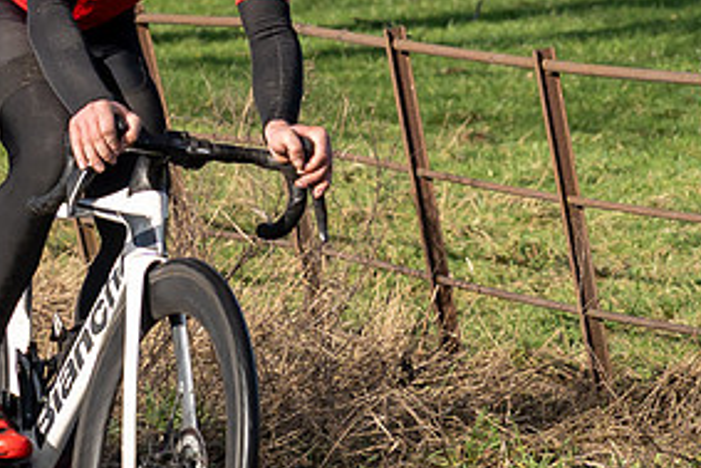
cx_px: -74
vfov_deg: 3.4
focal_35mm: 405
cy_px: -35
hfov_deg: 5.1
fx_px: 7890
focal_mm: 67
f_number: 4
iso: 160
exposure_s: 1/1250
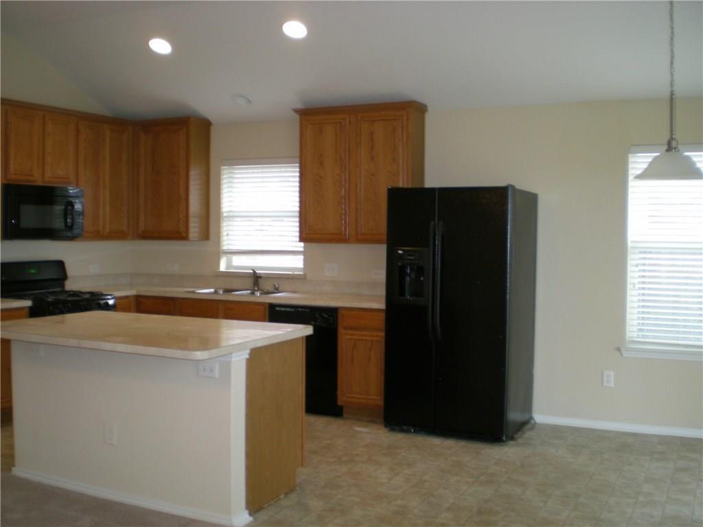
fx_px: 772
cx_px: 352
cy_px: 264
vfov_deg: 37.7
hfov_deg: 49.0
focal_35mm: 38
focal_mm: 6.3
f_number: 3.1
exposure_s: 1/30
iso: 143
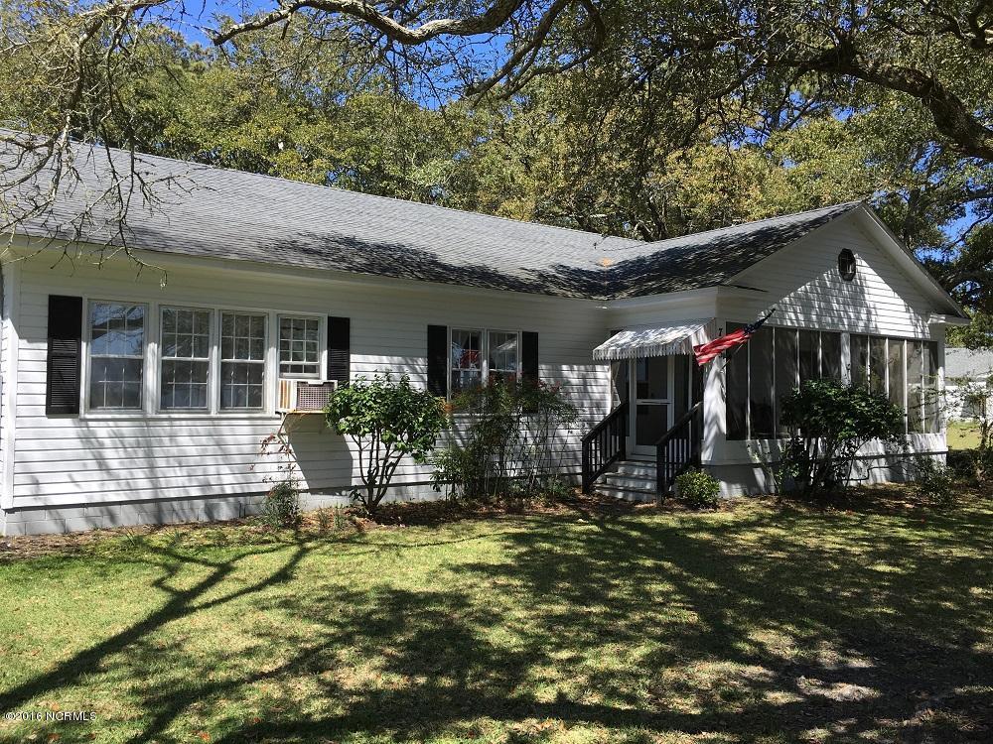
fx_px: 832
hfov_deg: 61.7
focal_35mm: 29
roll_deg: -0.1
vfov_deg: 48.2
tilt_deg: +3.3
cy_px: 372
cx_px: 496
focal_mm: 4.15
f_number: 2.2
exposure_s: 1/725
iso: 25
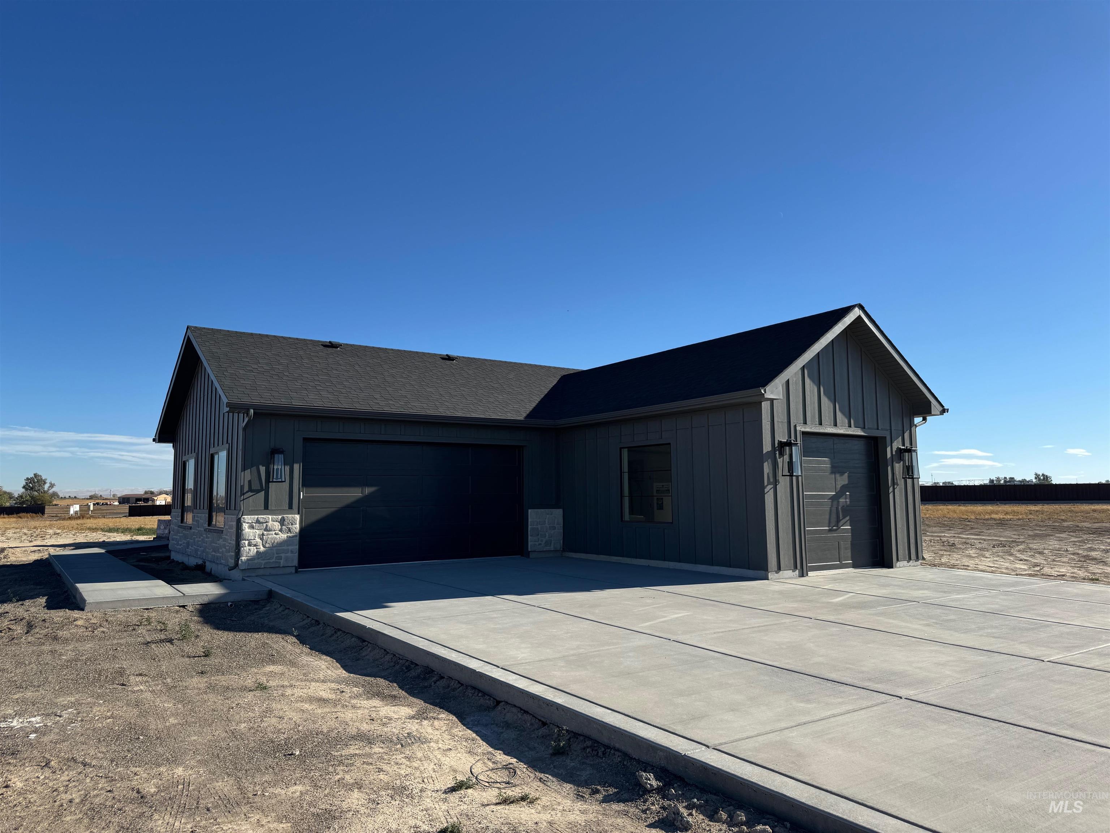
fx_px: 770
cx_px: 555
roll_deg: -0.6
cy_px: 416
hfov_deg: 71.6
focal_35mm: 24
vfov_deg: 56.8
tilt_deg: +5.0
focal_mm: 6.76
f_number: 1.78
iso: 80
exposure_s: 1/4950
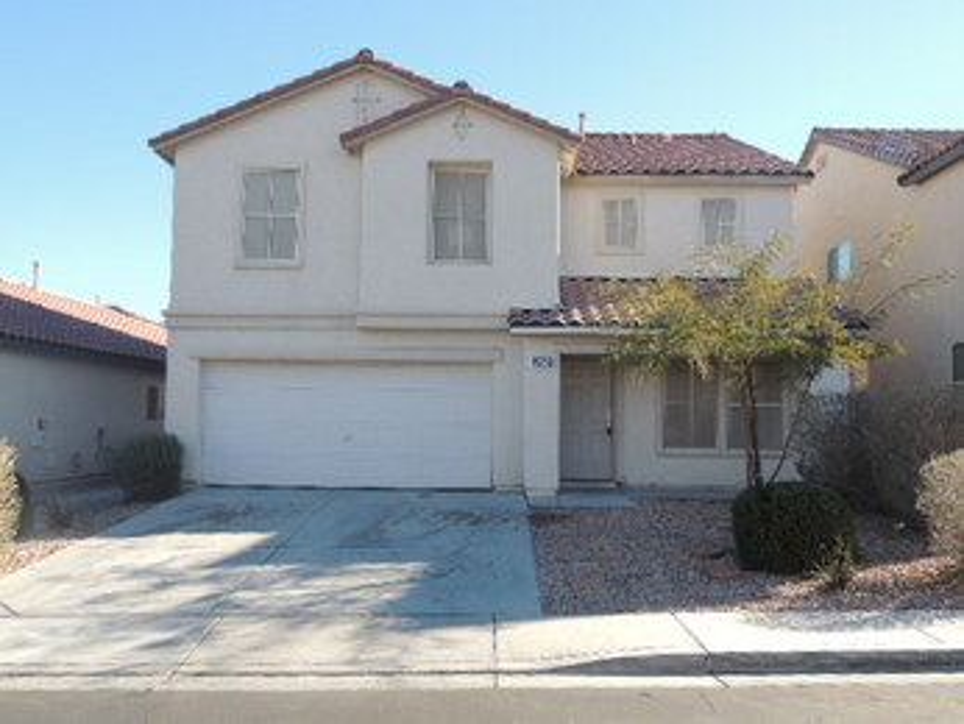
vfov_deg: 43.0
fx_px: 920
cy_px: 362
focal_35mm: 33
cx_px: 482
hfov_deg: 55.3
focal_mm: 5.8
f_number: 3.2
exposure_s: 1/400
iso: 100
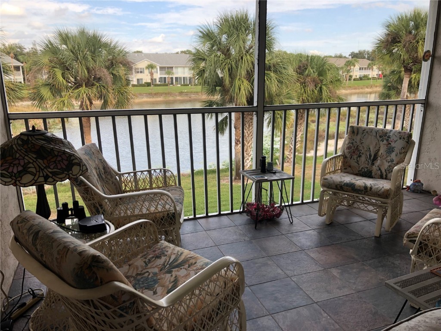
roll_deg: +0.0
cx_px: 220
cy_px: 166
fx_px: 357
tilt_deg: -17.0
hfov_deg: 63.4
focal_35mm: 28
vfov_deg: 49.7
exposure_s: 1/220
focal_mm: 4
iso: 20
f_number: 1.8
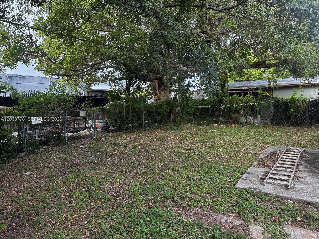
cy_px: 120
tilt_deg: -4.7
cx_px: 160
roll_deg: -0.1
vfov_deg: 56.8
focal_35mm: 24
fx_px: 221
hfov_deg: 71.6
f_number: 1.78
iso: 64
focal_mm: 6.76
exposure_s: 1/137
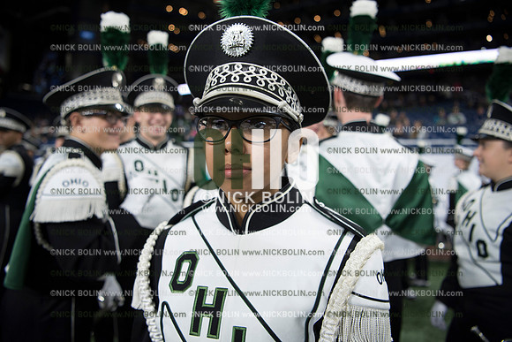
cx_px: 256
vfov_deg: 53.2
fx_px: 341
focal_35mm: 24
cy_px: 171
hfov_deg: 73.7
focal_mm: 24
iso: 1250
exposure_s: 1/800
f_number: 2.8
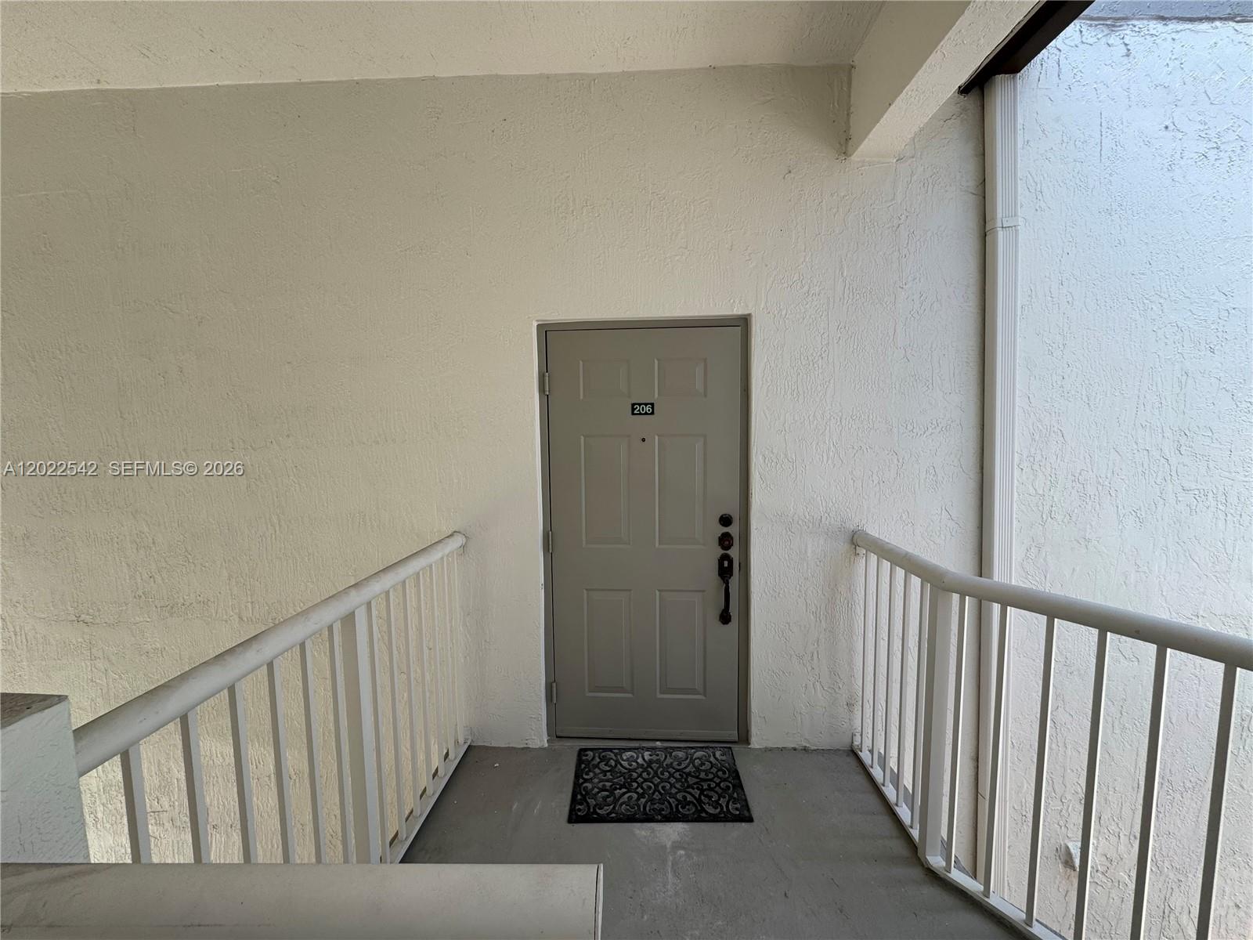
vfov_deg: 85.7
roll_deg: -0.7
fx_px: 507
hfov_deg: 102.1
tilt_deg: -5.7
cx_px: 626
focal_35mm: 14
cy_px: 470
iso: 40
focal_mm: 2.22
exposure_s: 1/349
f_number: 2.2
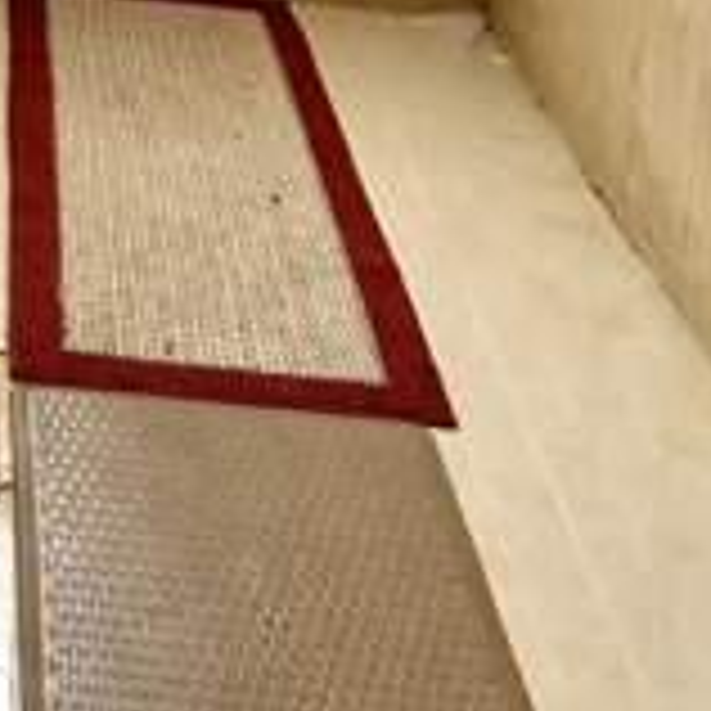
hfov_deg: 17.8
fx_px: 2161
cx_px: -140
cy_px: -508
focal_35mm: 93
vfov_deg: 16.2
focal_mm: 5.96
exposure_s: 1/60
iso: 320
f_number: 1.6
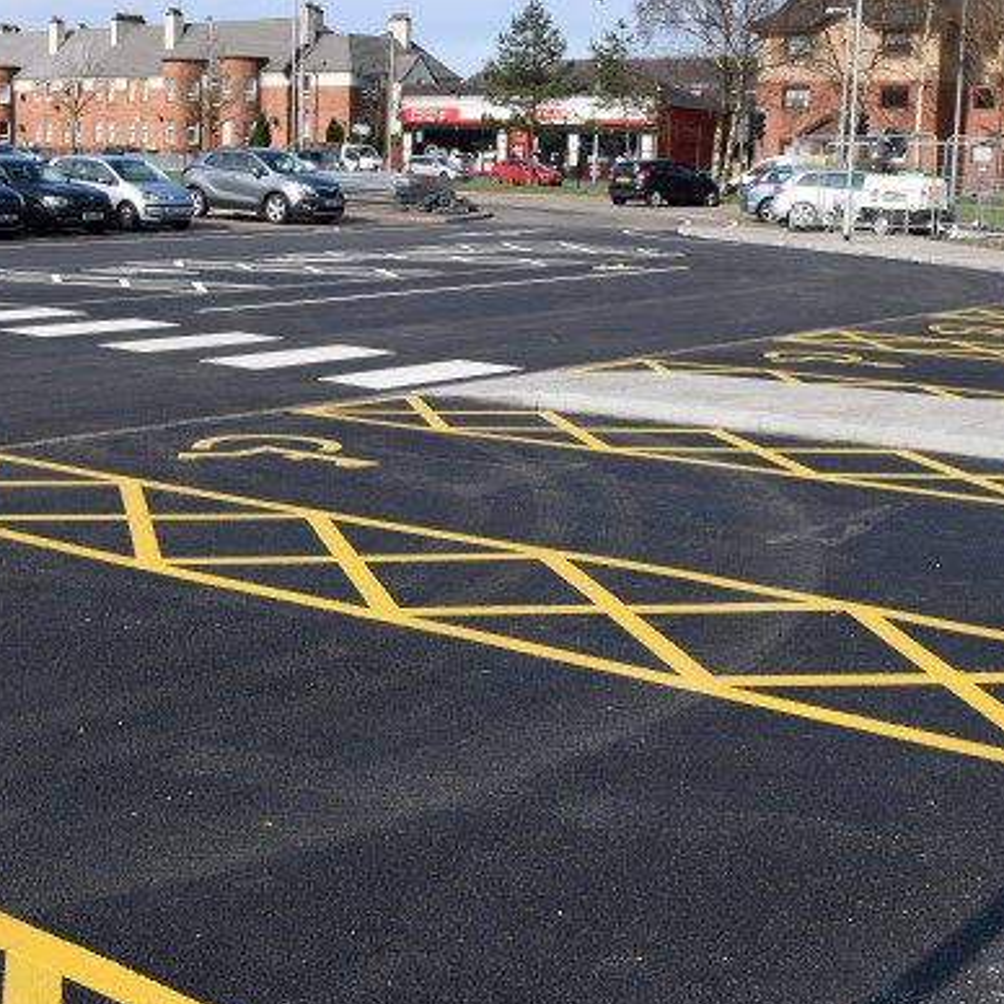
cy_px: 409
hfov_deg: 32.6
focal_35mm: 52
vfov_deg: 32.7
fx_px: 1706
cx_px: 362
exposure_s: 1/320
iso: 200
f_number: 9
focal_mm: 22
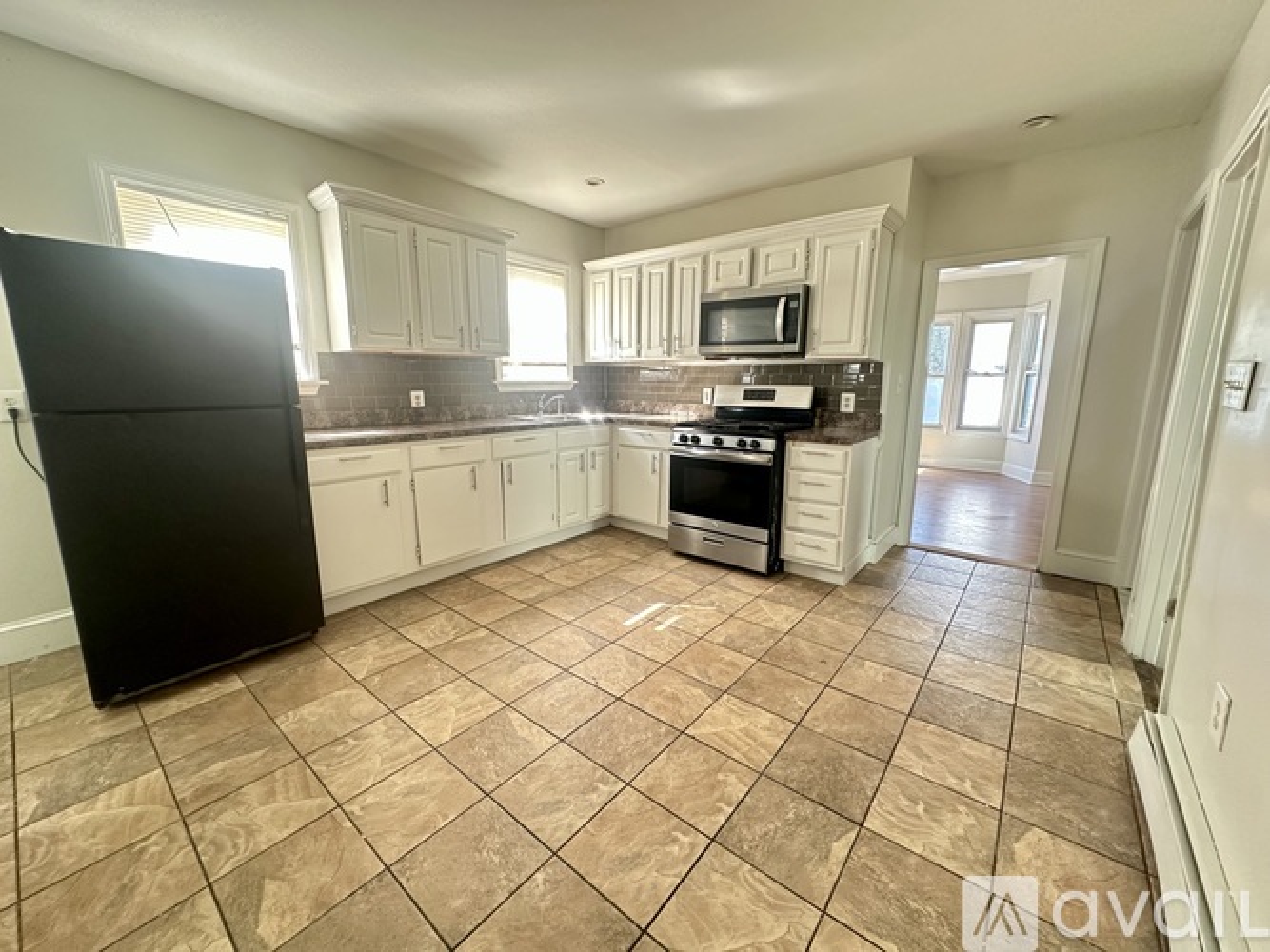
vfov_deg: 85.7
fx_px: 514
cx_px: 635
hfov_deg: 102.1
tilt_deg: -10.2
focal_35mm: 14
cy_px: 476
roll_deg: -0.7
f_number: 2.2
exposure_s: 1/73
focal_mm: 2.22
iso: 320
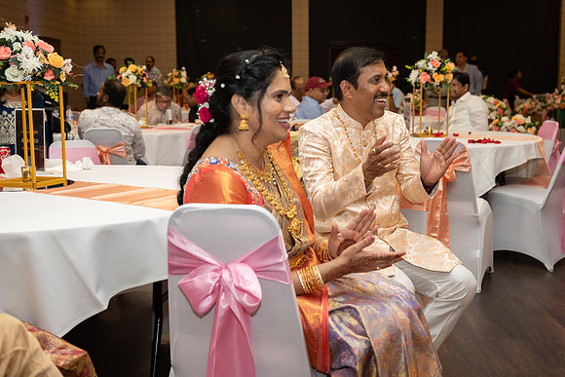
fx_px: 697
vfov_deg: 30.3
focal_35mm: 44
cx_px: 282
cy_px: 188
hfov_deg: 44.1
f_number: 4
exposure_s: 1/160
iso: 1250
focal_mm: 42
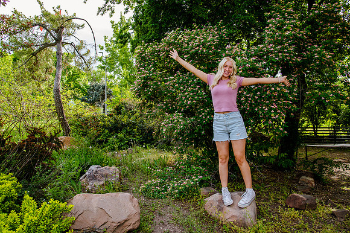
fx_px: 297
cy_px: 106
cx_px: 159
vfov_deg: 42.8
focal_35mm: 31
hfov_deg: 60.9
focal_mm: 28
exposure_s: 1/200
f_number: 7.1
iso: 640
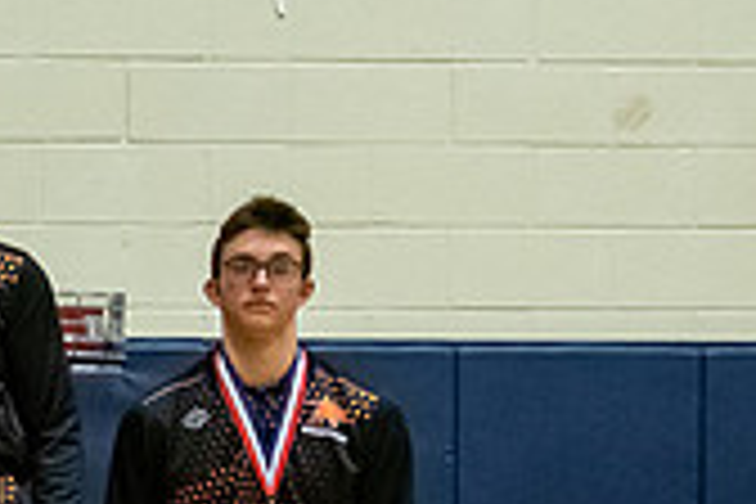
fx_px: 2037
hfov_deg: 18.2
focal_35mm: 97
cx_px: -443
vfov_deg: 13.7
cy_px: 601
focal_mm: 24
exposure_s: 1/250
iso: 6400
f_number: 5.6
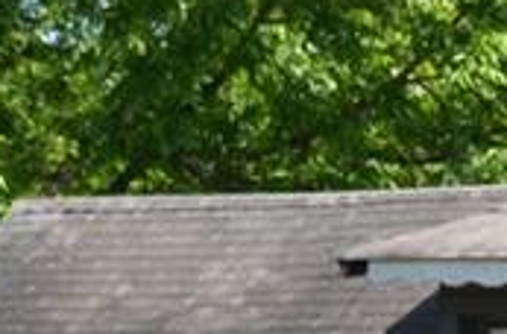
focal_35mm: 356
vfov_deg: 3.8
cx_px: 856
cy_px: 719
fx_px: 4996
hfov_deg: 5.7
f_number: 8
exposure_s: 1/250
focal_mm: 40
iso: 200
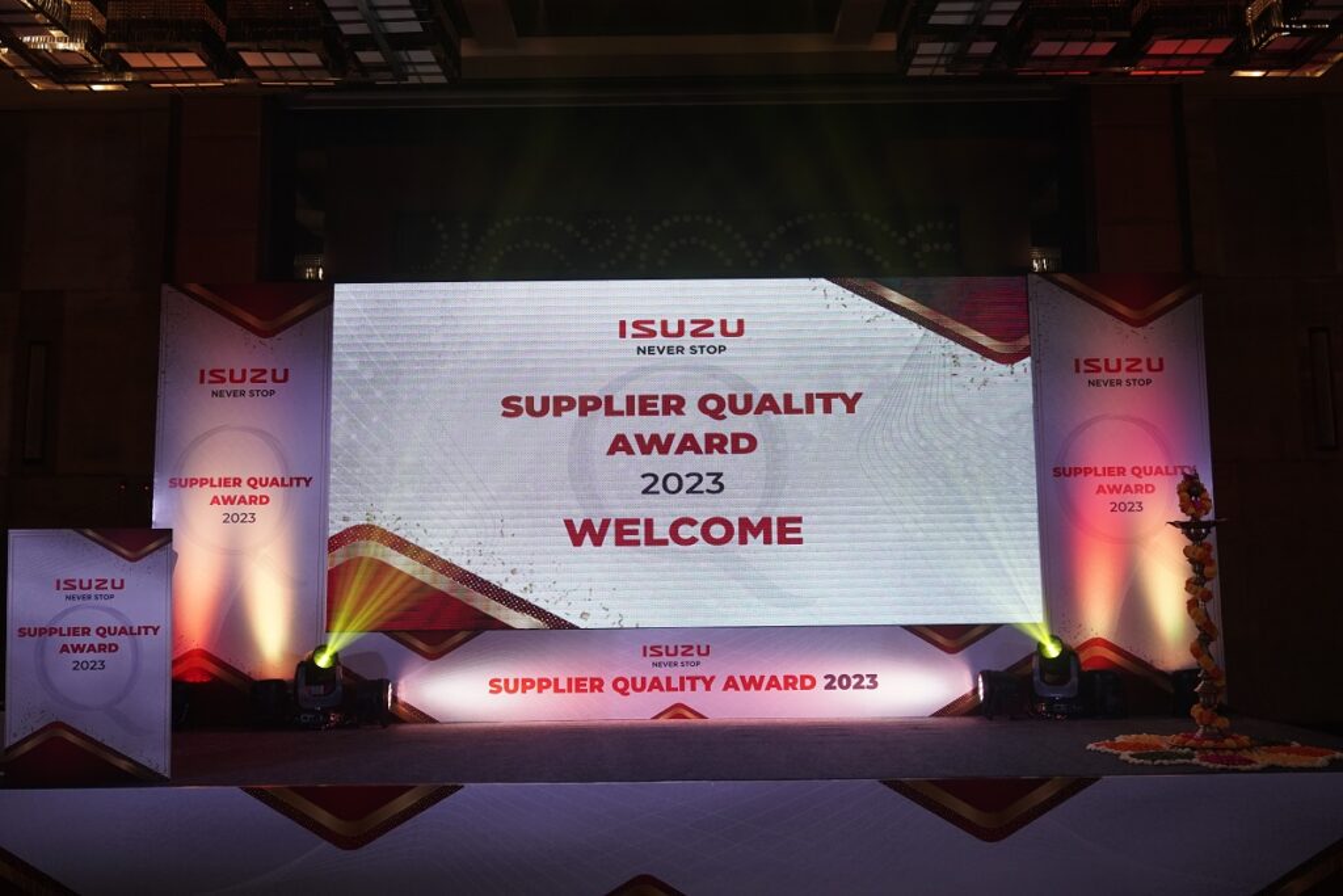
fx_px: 1157
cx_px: 672
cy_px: 448
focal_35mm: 31
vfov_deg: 42.3
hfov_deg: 60.3
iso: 1600
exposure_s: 1/1000
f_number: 2.8
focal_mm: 31
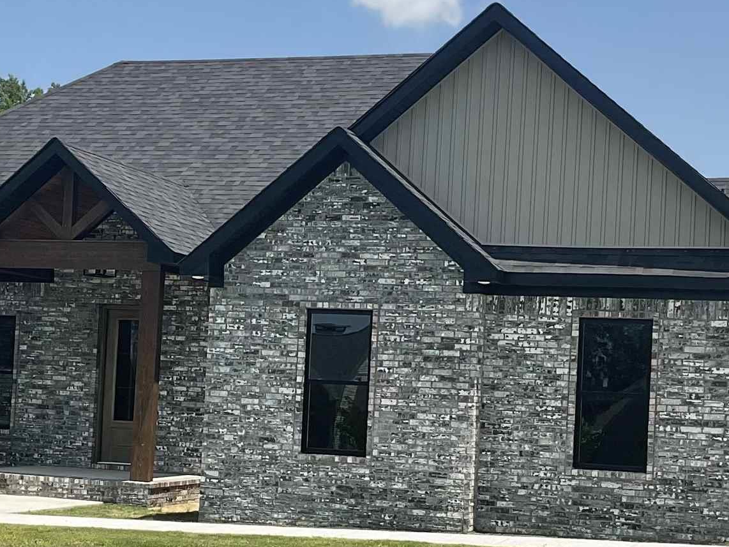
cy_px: 364
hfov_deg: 25.0
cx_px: 398
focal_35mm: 78
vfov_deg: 18.8
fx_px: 1643
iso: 16
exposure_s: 1/1912
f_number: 1.8
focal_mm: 3
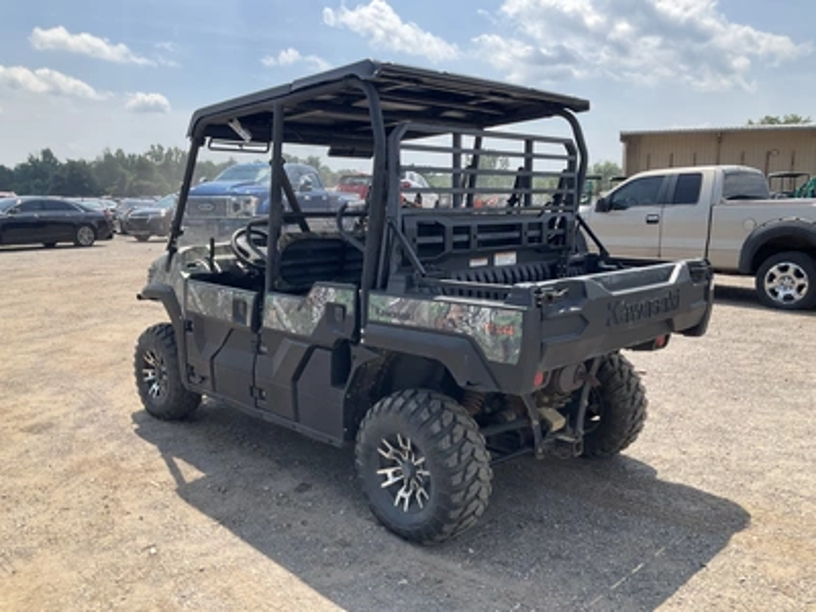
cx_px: 408
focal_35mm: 29
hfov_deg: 61.7
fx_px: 684
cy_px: 306
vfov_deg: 48.2
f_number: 1.8
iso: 25
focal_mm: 3
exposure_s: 1/1342
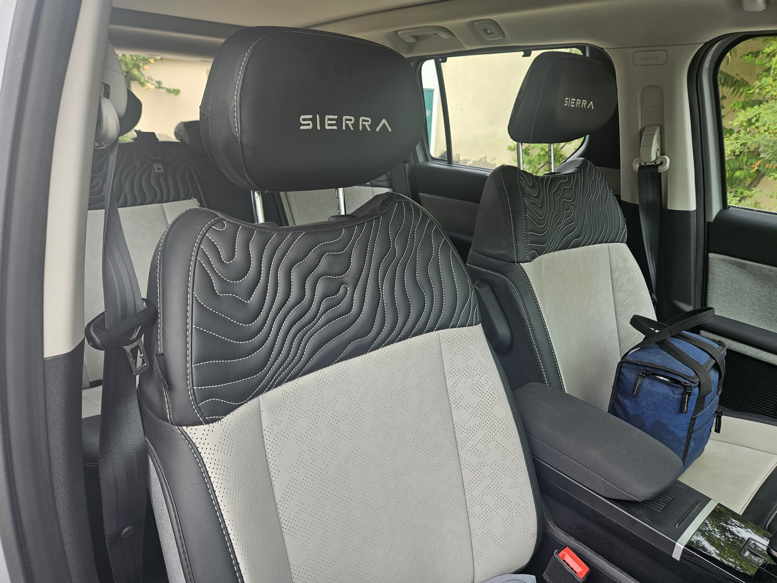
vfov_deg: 58.9
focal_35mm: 23
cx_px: 388
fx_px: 516
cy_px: 292
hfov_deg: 73.9
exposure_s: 1/180
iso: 32
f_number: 1.8
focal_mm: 5.4
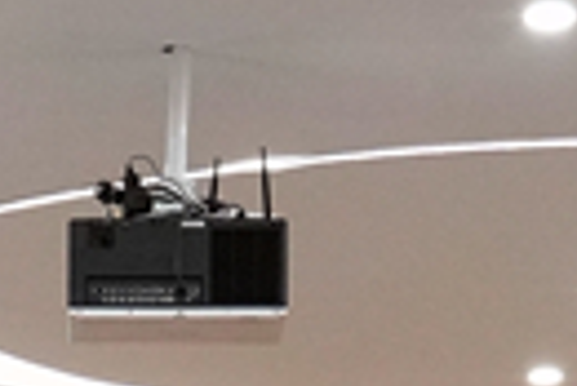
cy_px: 1413
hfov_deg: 8.3
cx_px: 84
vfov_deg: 5.1
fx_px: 3947
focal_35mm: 246
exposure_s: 1/125
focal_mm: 32
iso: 4000
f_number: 6.3
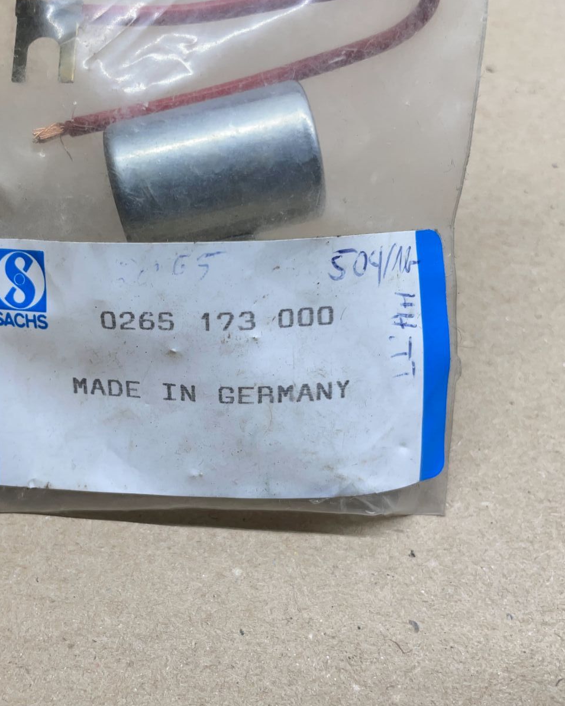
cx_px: 188
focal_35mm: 34
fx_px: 711
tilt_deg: -57.5
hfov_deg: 42.8
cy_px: 352
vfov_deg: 52.8
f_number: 1.6
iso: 64
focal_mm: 4.2
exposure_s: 1/100
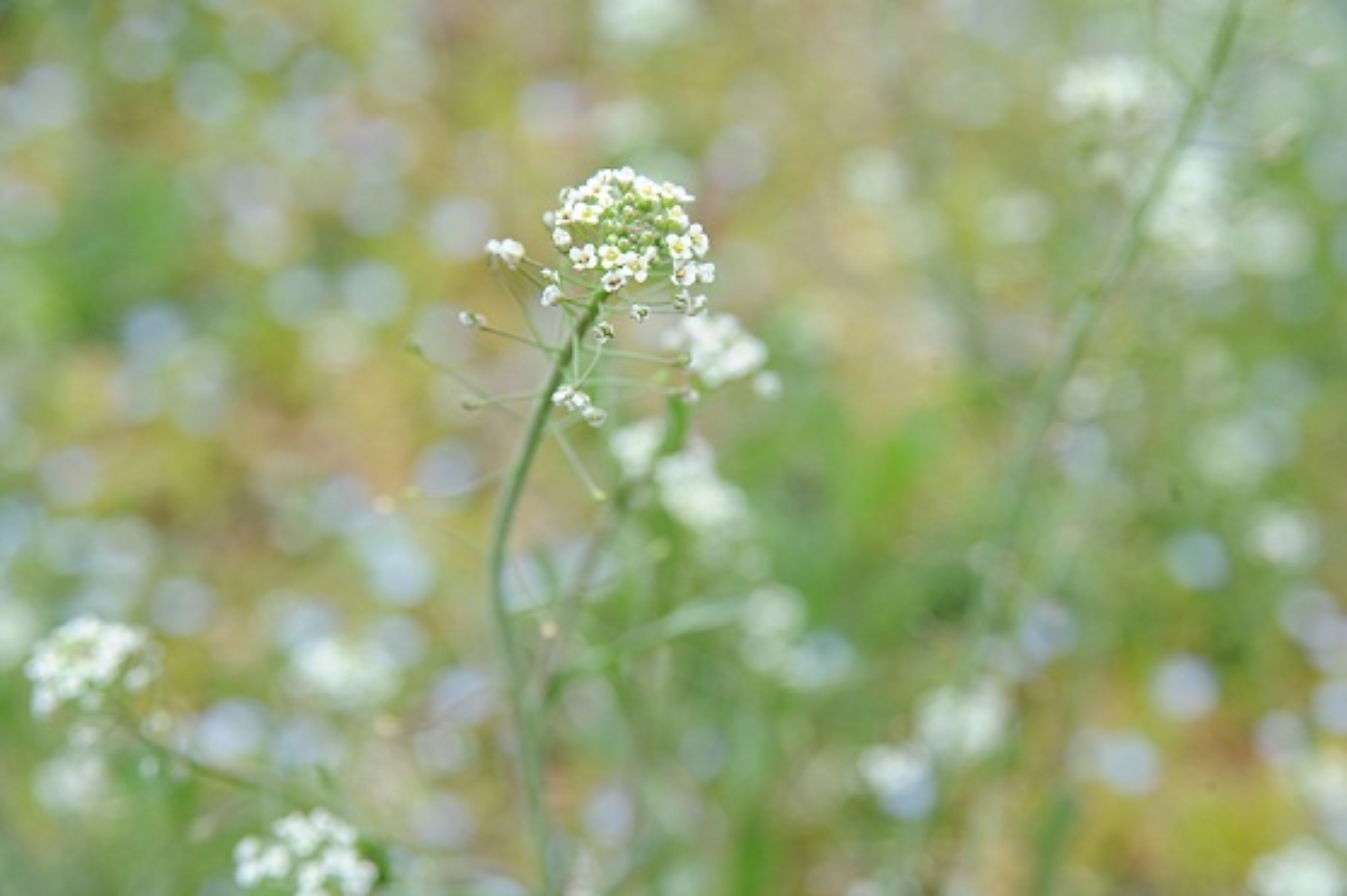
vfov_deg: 15.2
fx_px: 3364
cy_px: 448
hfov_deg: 22.6
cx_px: 674
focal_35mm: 90
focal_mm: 90
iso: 640
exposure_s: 1/320
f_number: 9
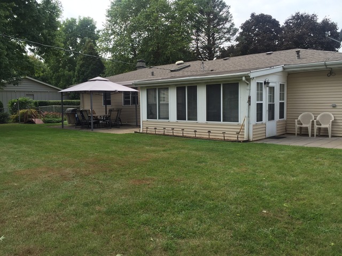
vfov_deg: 48.2
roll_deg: -0.7
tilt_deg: -4.0
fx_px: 287
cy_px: 128
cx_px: 171
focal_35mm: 29
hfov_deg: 61.7
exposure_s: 1/898
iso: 32
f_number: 2.2
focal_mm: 4.15
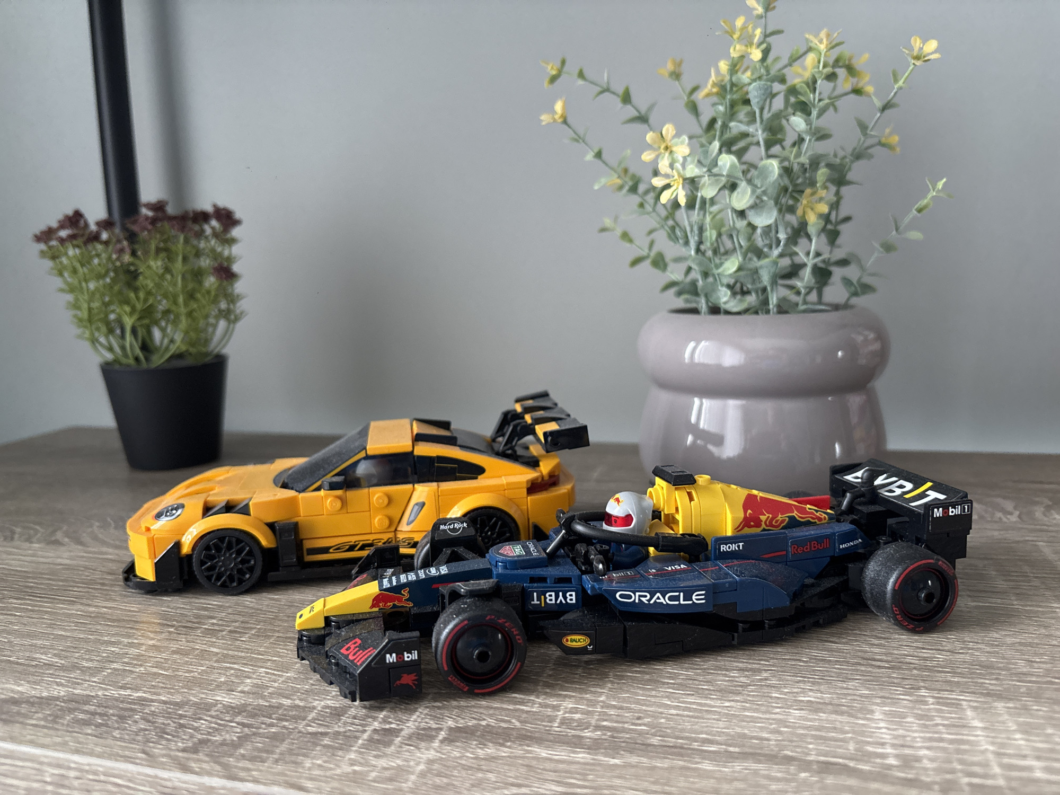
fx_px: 796
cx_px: 530
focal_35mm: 26
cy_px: 398
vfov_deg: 53.1
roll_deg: +1.4
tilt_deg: -9.4
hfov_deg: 67.3
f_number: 1.6
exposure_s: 1/59
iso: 500
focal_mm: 5.96
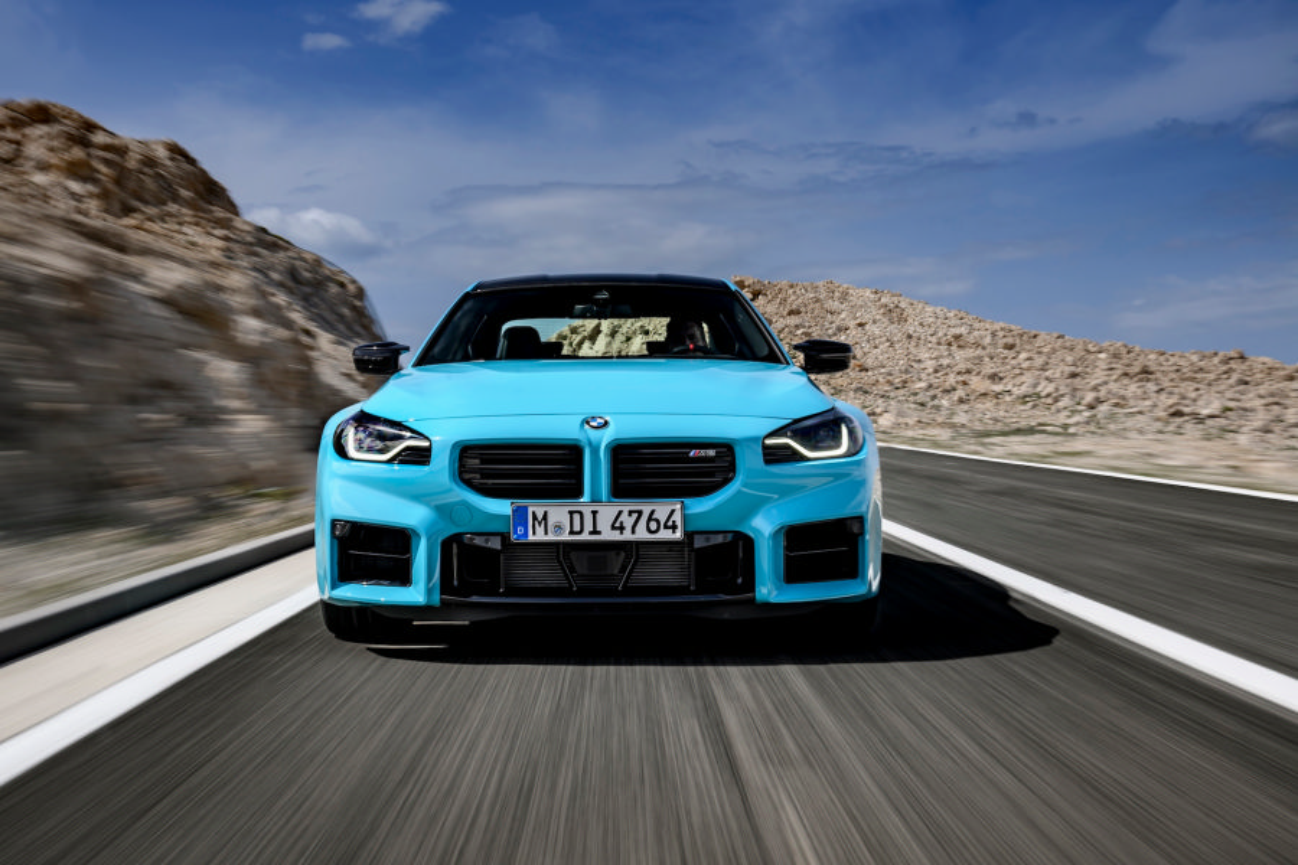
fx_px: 1622
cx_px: 649
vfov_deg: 29.9
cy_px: 432
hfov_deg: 43.6
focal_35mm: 45
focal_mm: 45
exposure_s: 1/10
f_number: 14
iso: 32
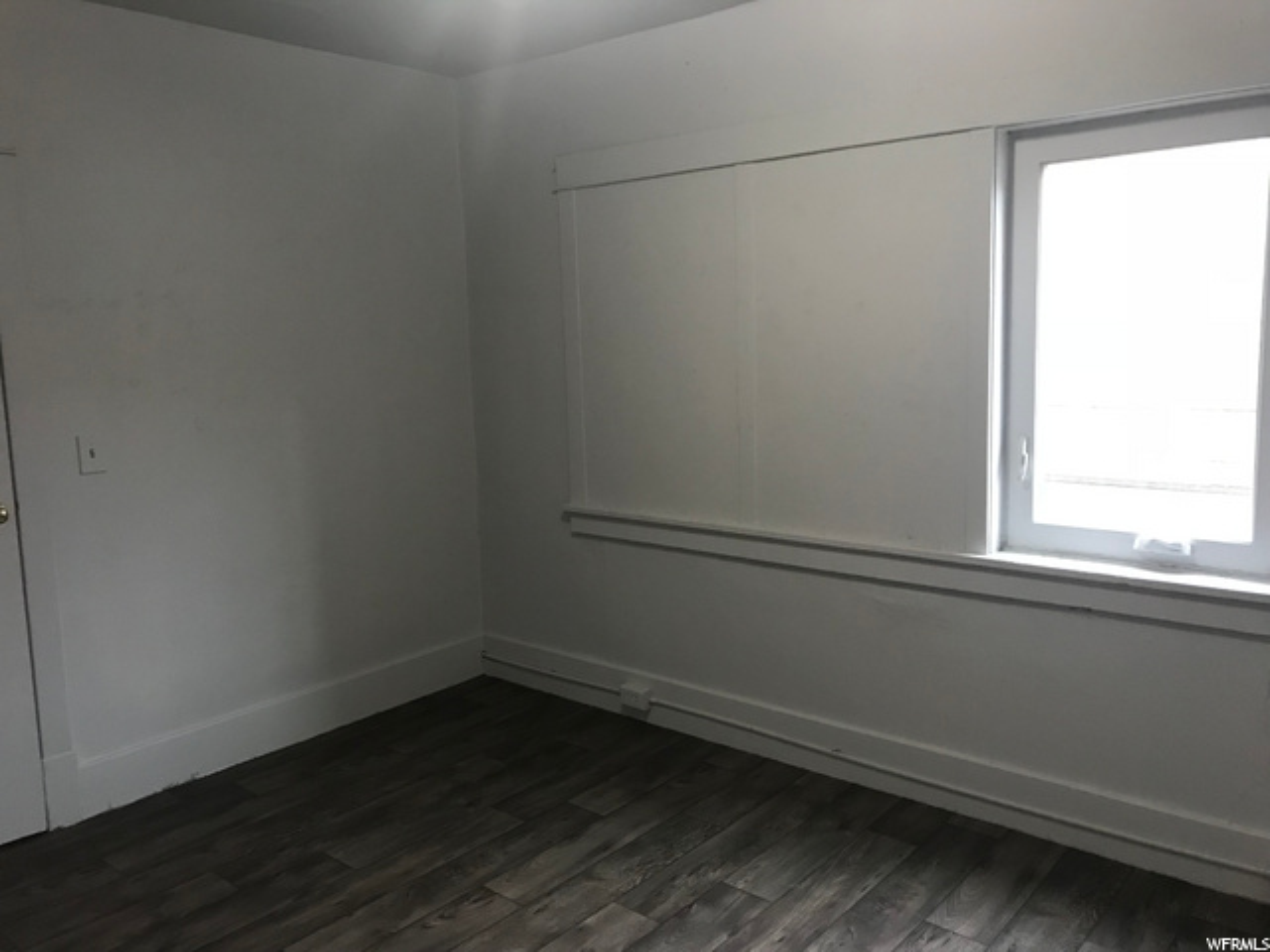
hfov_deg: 63.4
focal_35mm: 28
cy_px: 476
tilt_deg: -8.2
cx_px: 635
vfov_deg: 49.7
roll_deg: +1.7
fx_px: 1027
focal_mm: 3.99
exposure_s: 1/15
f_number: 1.8
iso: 64
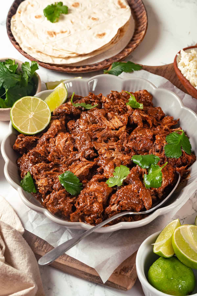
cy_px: 148
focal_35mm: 105
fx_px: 863
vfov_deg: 19.5
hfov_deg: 13.0
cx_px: 98
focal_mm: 105
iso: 100
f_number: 16
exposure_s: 1/160
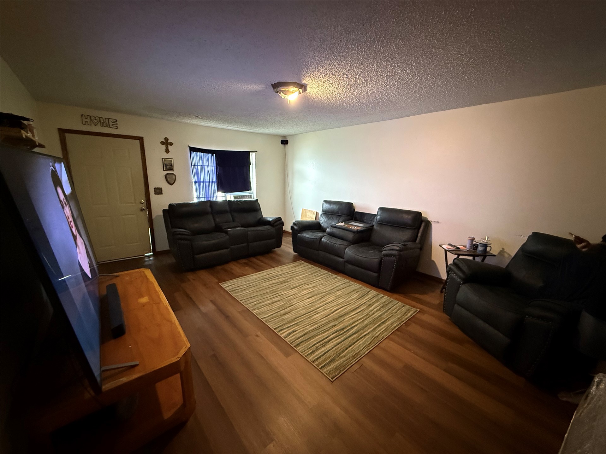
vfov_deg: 85.7
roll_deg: -1.2
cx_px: 303
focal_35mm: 14
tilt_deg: -11.8
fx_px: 245
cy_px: 227
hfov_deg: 102.1
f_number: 2.2
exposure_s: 1/40
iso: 1000
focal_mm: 2.22
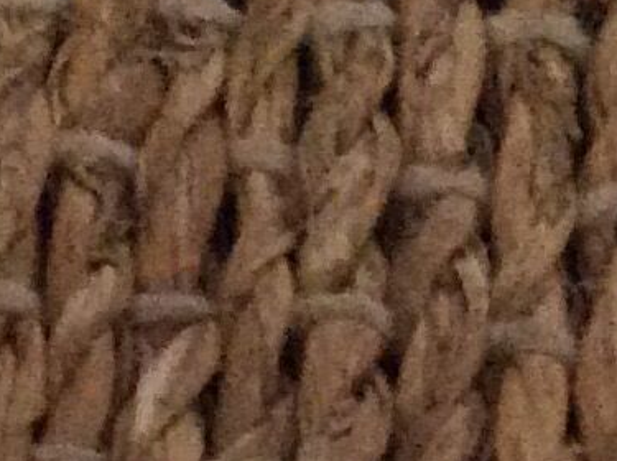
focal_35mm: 221
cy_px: 1260
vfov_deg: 6.3
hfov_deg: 8.8
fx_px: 3933
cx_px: -194
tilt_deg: -68.2
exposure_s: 1/17
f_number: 2.4
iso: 320
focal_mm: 3.3
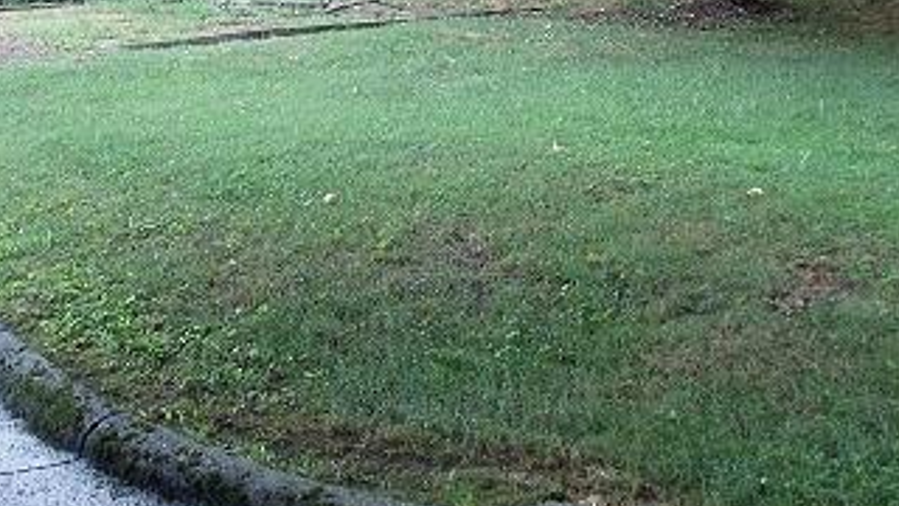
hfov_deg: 26.2
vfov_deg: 14.7
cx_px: 382
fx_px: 1931
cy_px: -7
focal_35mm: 81
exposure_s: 1/50
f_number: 3.5
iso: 80
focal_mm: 6
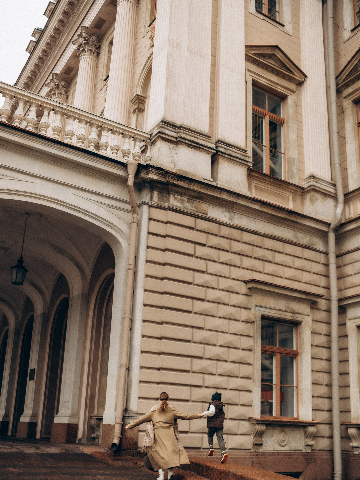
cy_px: 266
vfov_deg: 46.7
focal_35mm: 40
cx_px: 187
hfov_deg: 36.0
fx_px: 555
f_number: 1.4
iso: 800
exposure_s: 1/8000
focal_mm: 35
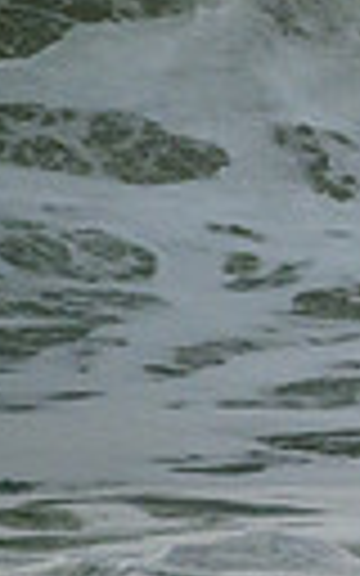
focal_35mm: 3691
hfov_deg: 0.4
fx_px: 57941
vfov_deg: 0.6
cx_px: 1125
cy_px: 11
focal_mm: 800
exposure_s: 1/2500
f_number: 11
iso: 1250
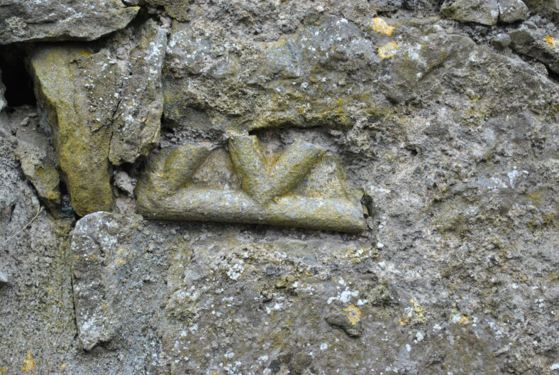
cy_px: 188
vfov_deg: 21.6
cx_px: 280
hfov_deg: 31.8
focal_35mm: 63
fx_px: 980
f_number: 5.6
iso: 180
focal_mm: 42
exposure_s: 1/125
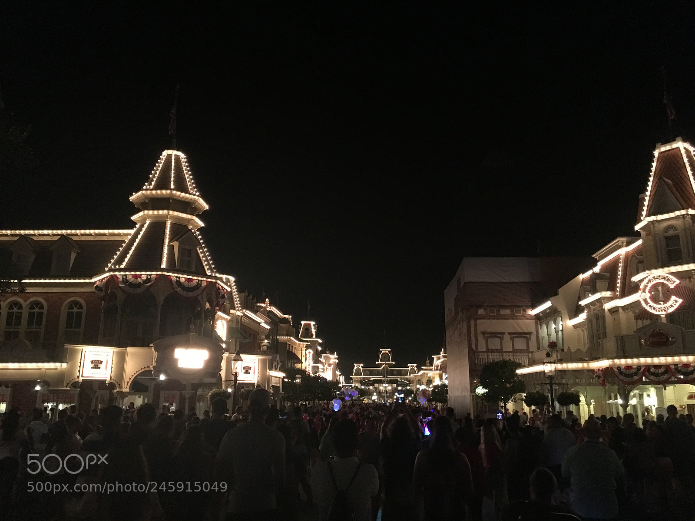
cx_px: 348
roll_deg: -0.3
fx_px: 582
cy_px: 260
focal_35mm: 29
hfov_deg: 61.7
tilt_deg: +13.1
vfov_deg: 48.2
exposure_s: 1/15
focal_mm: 4.15
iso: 250
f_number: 2.2
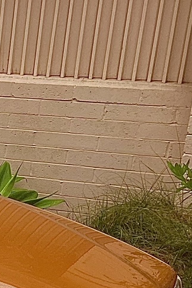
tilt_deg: -24.0
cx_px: -255
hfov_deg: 10.9
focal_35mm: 108
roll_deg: -0.3
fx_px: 863
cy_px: 360
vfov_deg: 17.9
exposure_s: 1/290
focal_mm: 3.3
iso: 25
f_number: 2.4
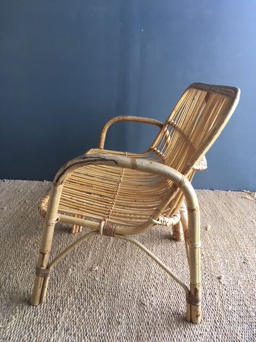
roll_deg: -2.9
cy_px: 171
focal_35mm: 29
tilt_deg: -17.5
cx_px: 128
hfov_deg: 48.2
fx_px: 286
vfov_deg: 61.7
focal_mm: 4.15
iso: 40
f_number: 2.2
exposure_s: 1/33
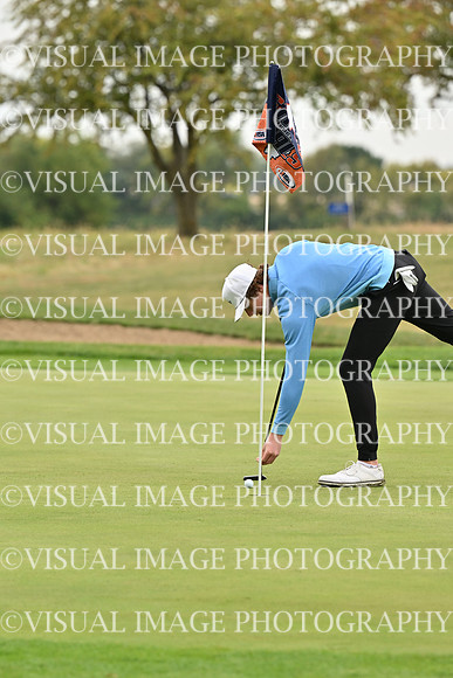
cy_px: 339
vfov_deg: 7.4
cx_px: 226
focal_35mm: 277
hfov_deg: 5.0
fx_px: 5225
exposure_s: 1/1000
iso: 320
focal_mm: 185
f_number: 4
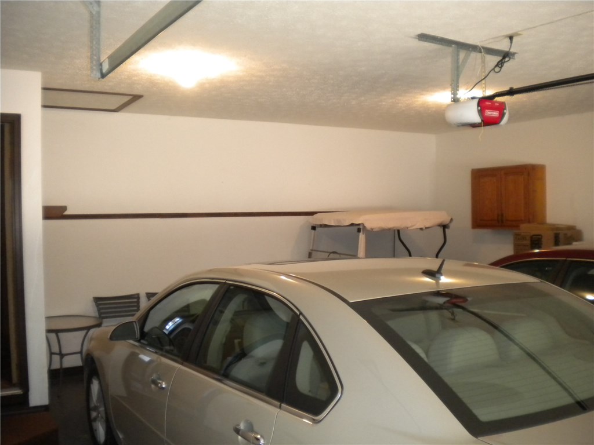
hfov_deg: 52.6
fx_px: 601
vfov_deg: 40.7
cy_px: 222
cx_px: 297
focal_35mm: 35
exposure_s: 1/61.1
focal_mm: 6.3
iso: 400
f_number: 3.1
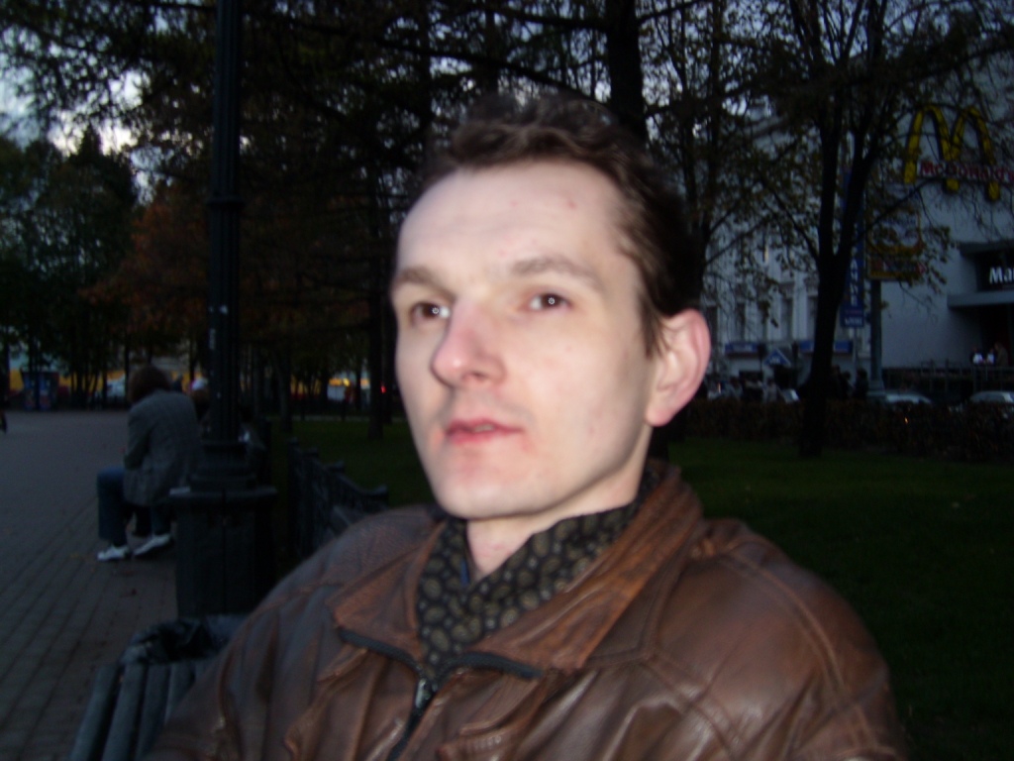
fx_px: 1025
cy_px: 380
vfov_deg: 40.7
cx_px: 507
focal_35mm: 35
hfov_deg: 52.6
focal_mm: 5.8
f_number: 2.8
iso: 50
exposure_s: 1/30
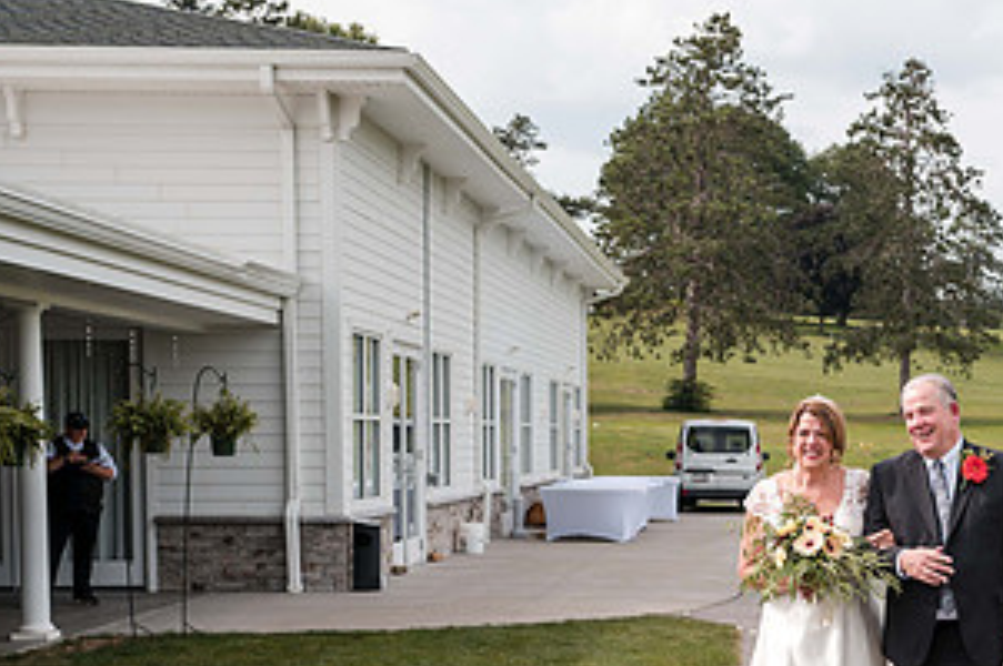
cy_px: 565
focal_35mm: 73
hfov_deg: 26.7
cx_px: 914
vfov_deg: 18.4
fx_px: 2032
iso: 80
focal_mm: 35
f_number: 4
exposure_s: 1/640
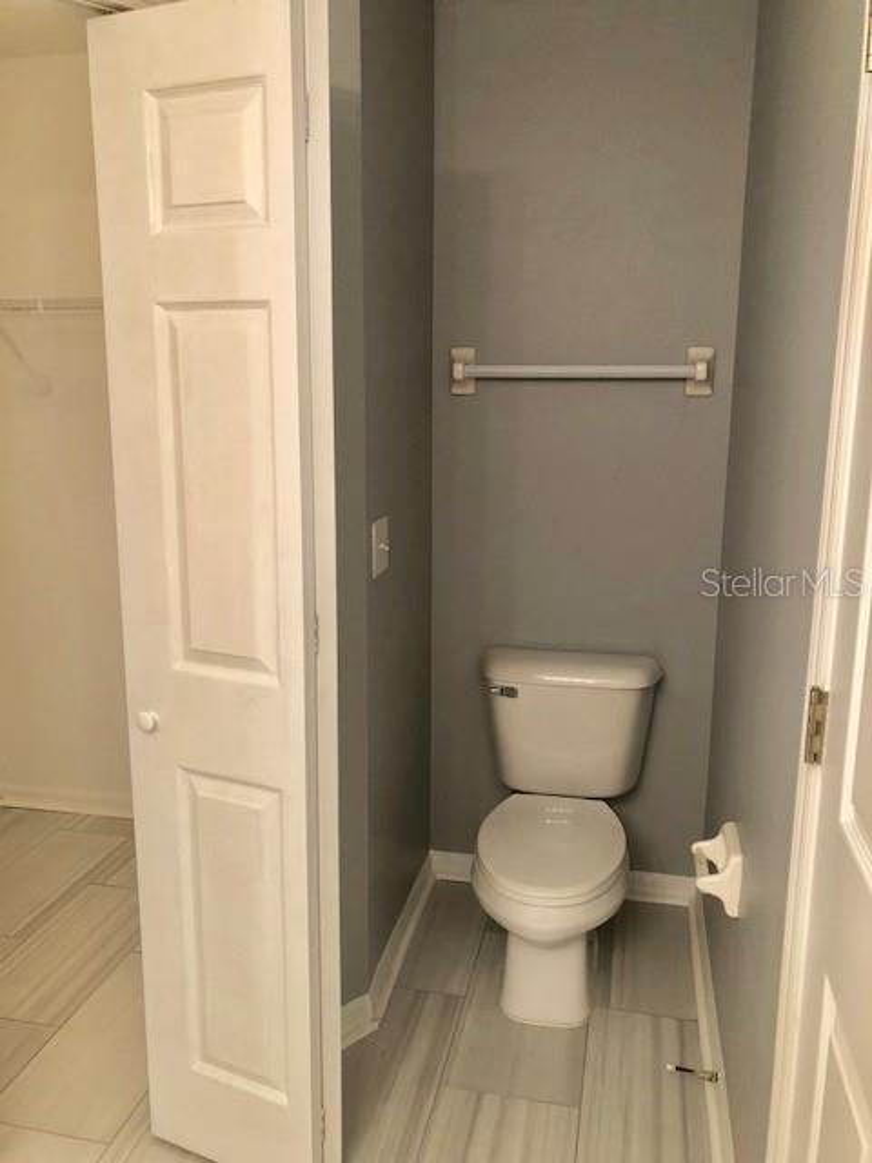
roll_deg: +1.3
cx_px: 436
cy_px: 582
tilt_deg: -10.5
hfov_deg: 49.7
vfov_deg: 63.4
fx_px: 940
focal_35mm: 28
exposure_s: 1/17
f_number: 1.8
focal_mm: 3.99
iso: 40
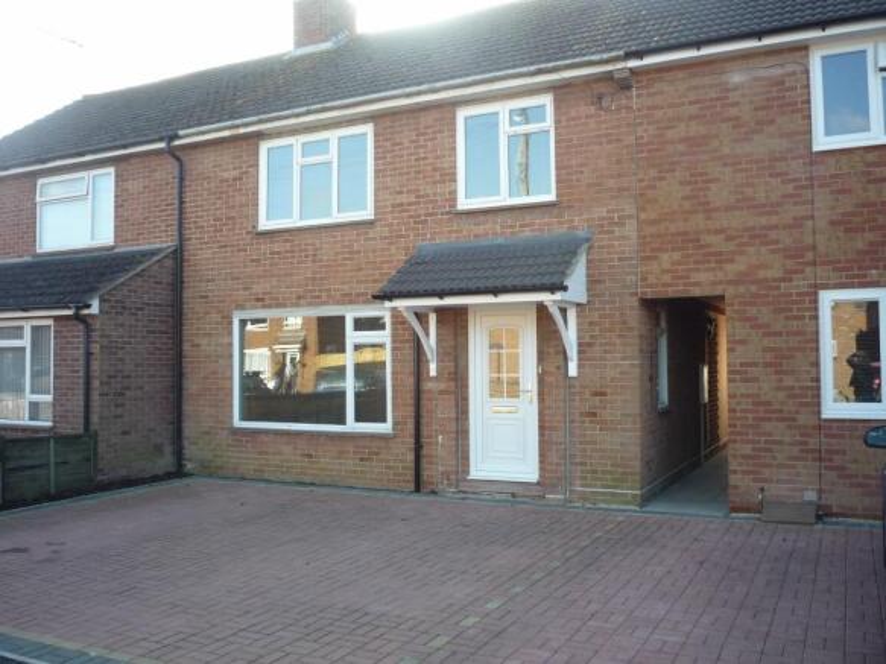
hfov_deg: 56.8
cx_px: 443
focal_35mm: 32
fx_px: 819
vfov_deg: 44.1
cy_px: 332
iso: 100
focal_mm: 5.2
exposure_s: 1/100
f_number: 4
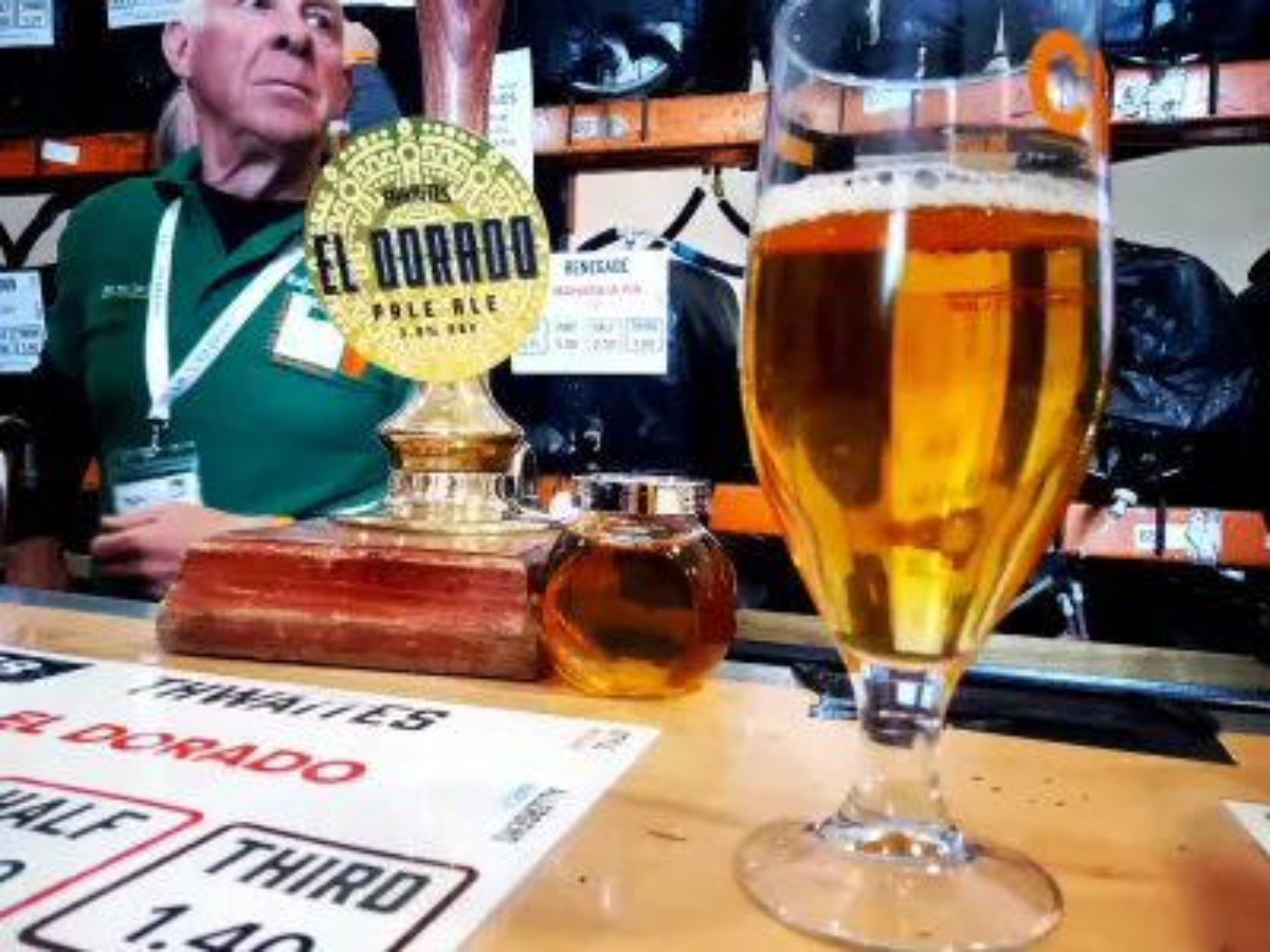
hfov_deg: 63.4
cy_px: 476
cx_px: 635
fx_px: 1027
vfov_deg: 49.7
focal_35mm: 28
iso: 652
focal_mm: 3.54
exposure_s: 1/25.1
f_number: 2
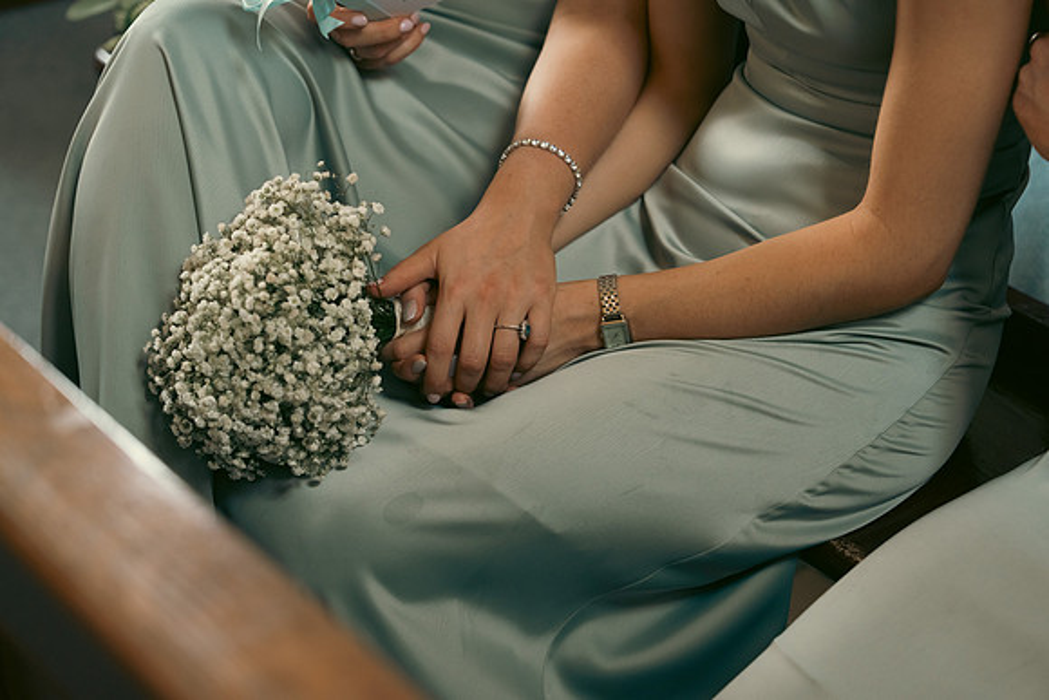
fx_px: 2040
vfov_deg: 19.5
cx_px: 524
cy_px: 350
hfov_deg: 28.8
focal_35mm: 70
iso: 2500
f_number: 3.5
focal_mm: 70
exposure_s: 1/200
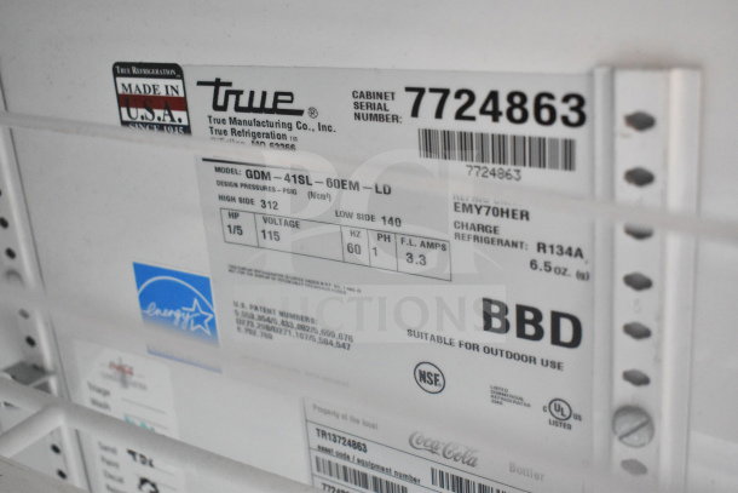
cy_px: 246
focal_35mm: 45
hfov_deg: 43.6
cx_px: 369
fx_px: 923
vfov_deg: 29.9
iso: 8000
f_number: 4.2
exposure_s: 1/50
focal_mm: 30
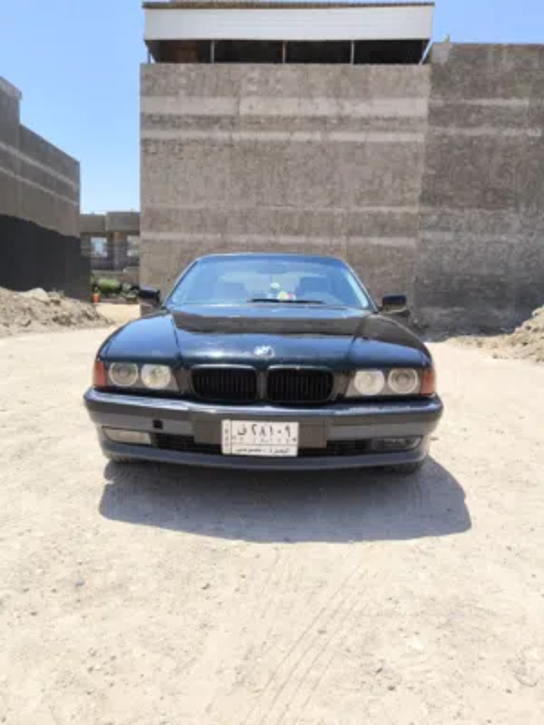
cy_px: 362
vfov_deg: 71.6
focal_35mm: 24
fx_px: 503
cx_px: 272
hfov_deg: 56.8
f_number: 1.9
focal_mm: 6.92
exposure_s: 1/1738
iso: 50
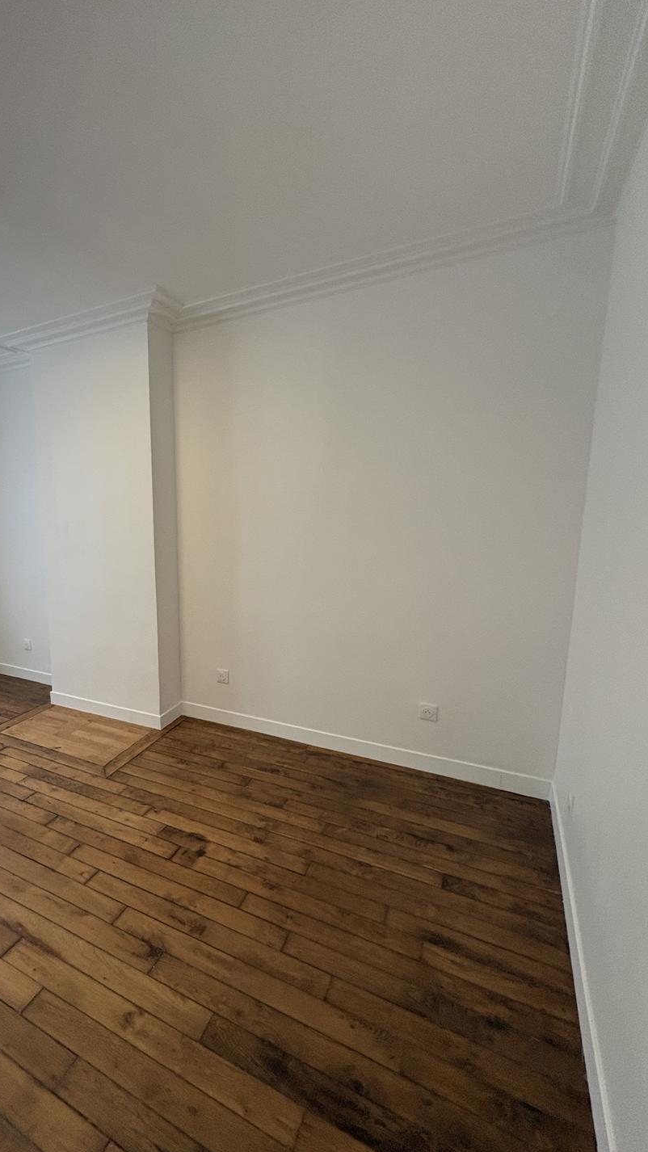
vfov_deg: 99.4
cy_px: 588
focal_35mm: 16
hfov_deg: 64.7
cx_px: 197
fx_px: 489
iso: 400
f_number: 2.2
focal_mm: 2.22
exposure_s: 1/60
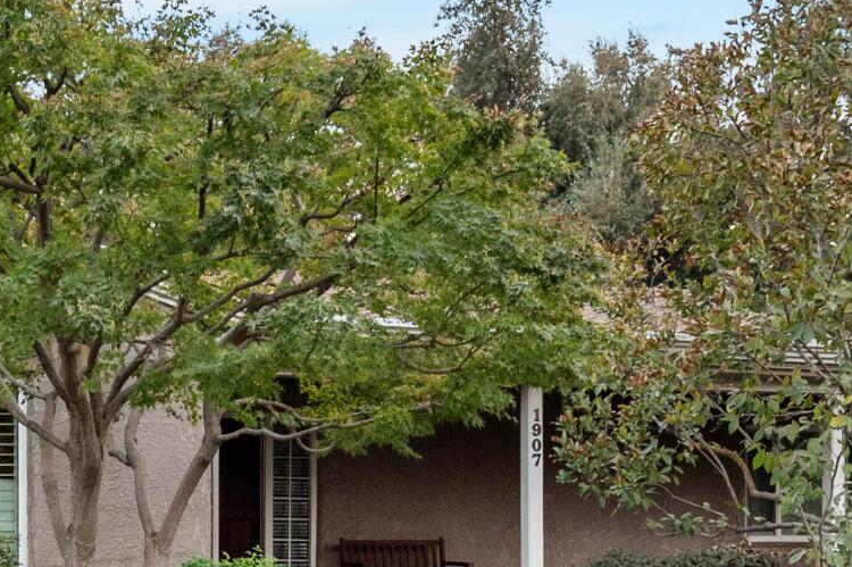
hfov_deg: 30.3
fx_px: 1514
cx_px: 115
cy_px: 547
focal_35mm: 64
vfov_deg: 20.6
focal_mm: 16
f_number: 4
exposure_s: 1/125
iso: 1400
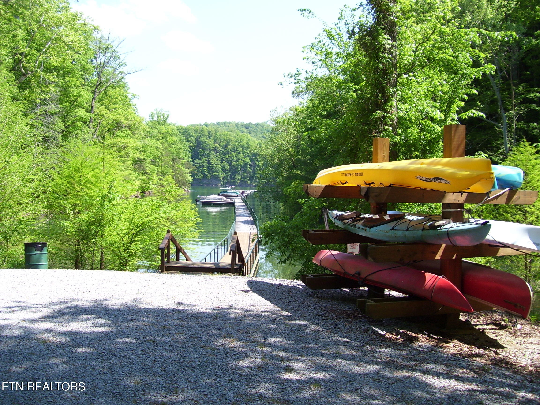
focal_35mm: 36
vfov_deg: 39.7
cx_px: 270
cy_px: 202
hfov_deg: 51.4
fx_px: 562
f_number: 2.7
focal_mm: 6
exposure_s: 1/500
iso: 80
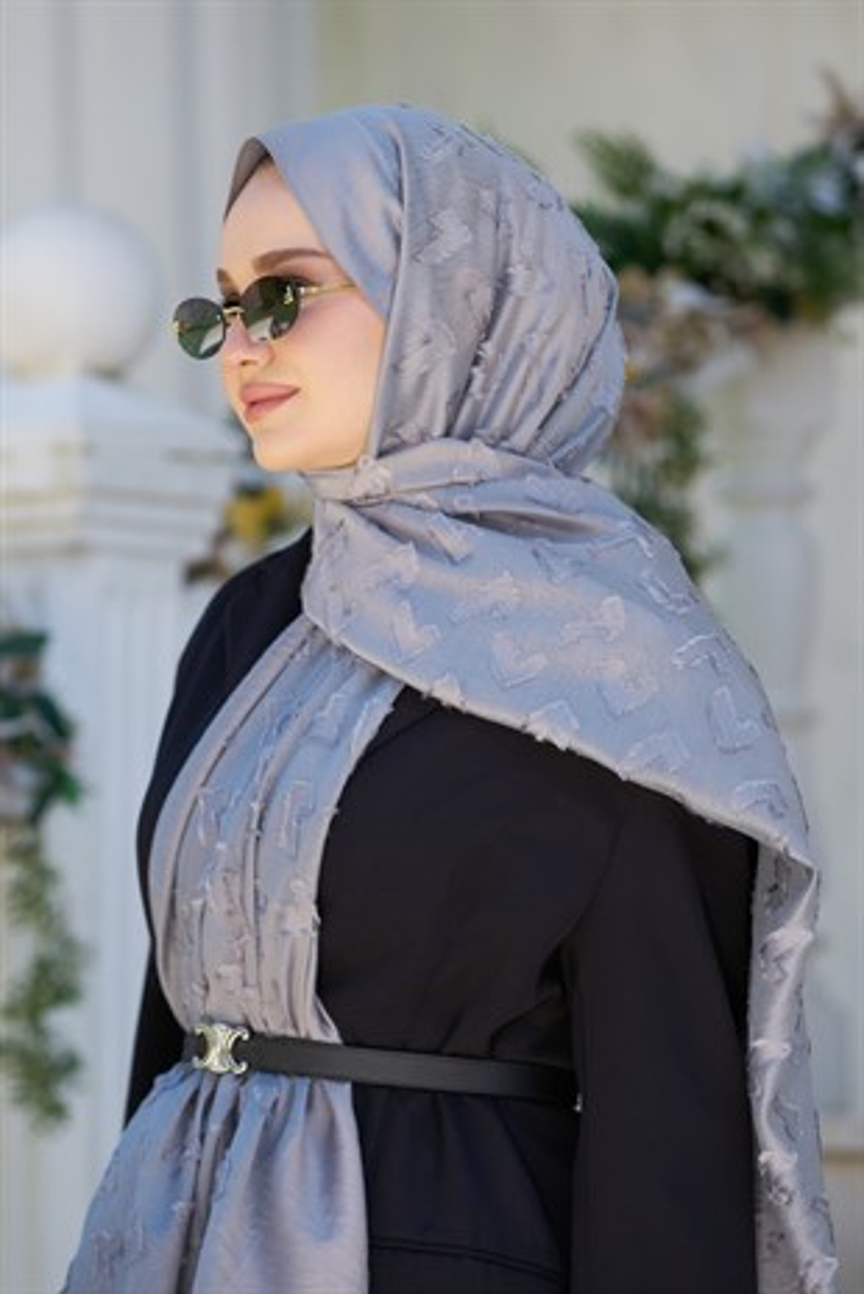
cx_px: 432
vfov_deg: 14.4
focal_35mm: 142
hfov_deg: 9.7
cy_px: 647
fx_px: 5104
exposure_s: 1/320
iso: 100
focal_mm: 142
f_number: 4
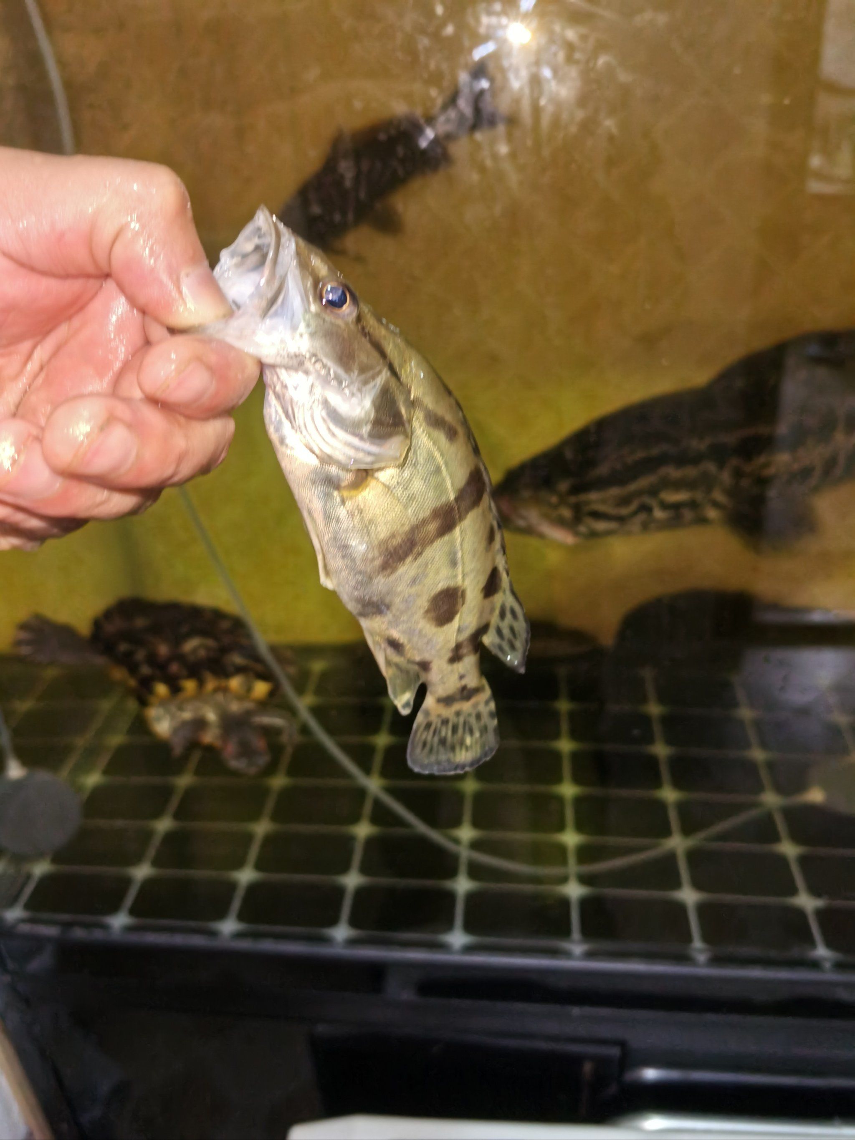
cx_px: 428
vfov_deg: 65.3
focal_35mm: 27
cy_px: 570
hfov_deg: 51.4
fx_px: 889
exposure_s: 1/33.2
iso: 320
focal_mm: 6.35
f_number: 2
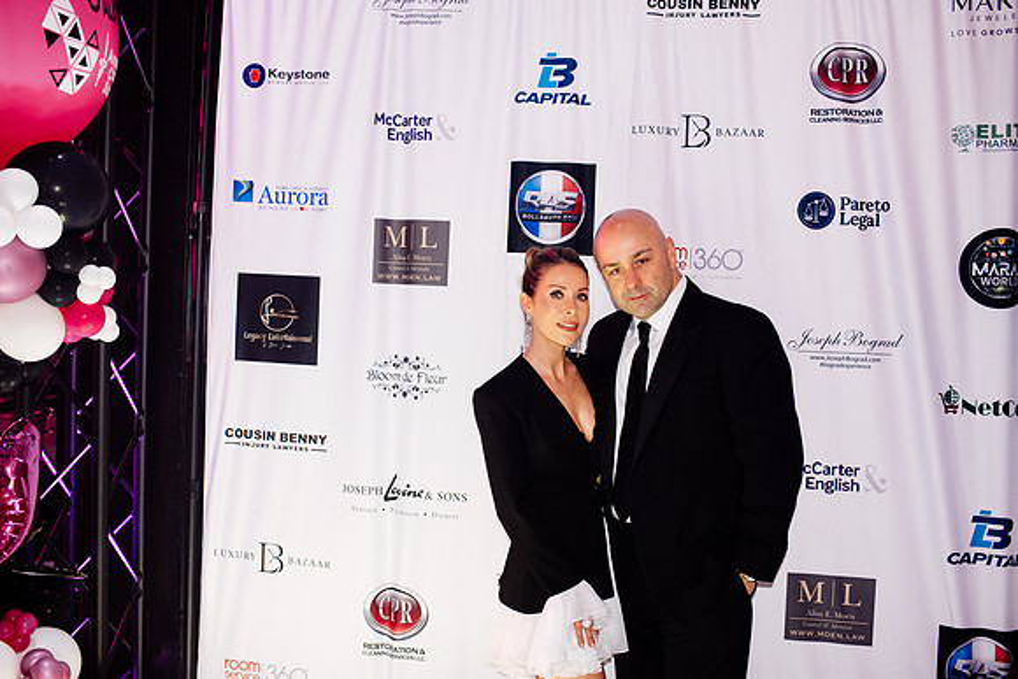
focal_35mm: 35
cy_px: 340
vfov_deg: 37.9
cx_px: 509
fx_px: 990
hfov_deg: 54.4
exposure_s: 1/200
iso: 2000
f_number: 2.8
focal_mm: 35
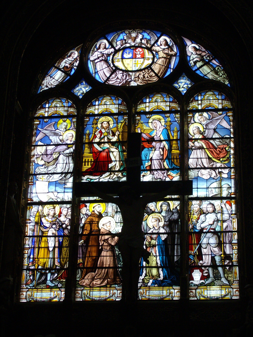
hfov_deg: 21.0
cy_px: 168
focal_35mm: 70
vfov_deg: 27.8
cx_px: 126
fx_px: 682
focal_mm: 11.3
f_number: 3.8
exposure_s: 1/200
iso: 160
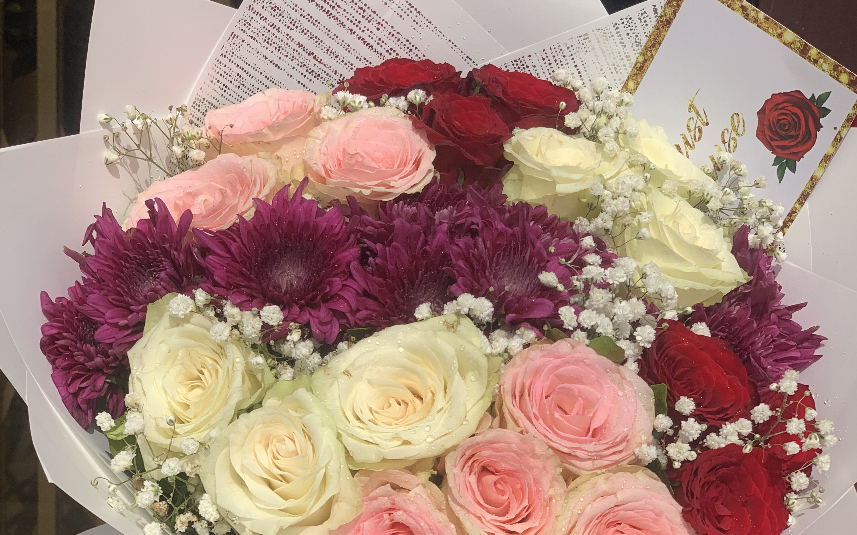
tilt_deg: -13.7
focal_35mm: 74
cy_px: 278
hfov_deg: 27.8
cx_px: 429
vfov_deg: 17.6
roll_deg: -4.4
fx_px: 1728
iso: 16
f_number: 2.4
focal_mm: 6
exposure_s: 1/2398
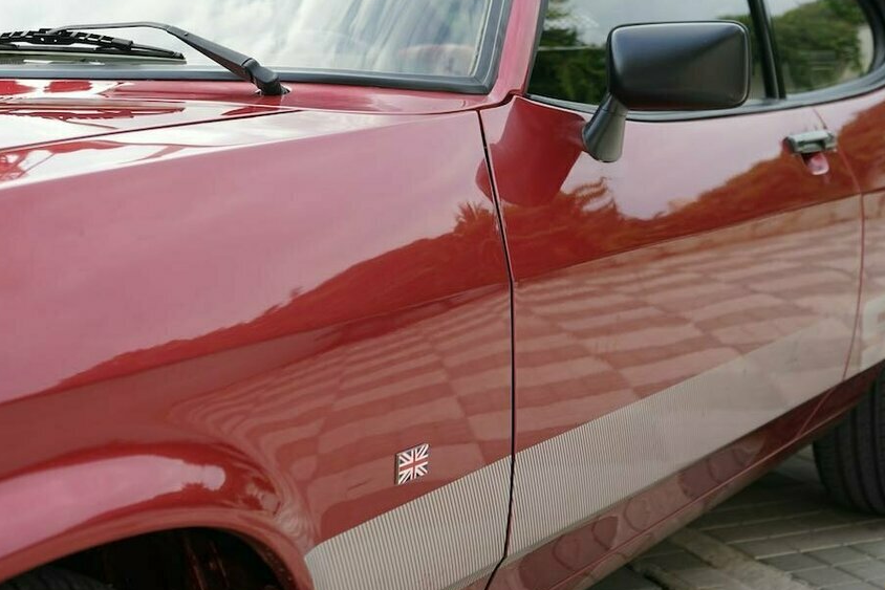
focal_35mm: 64
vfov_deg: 21.2
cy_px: 235
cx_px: 424
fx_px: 1573
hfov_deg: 31.4
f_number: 4.5
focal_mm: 45
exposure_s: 1/160
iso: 160
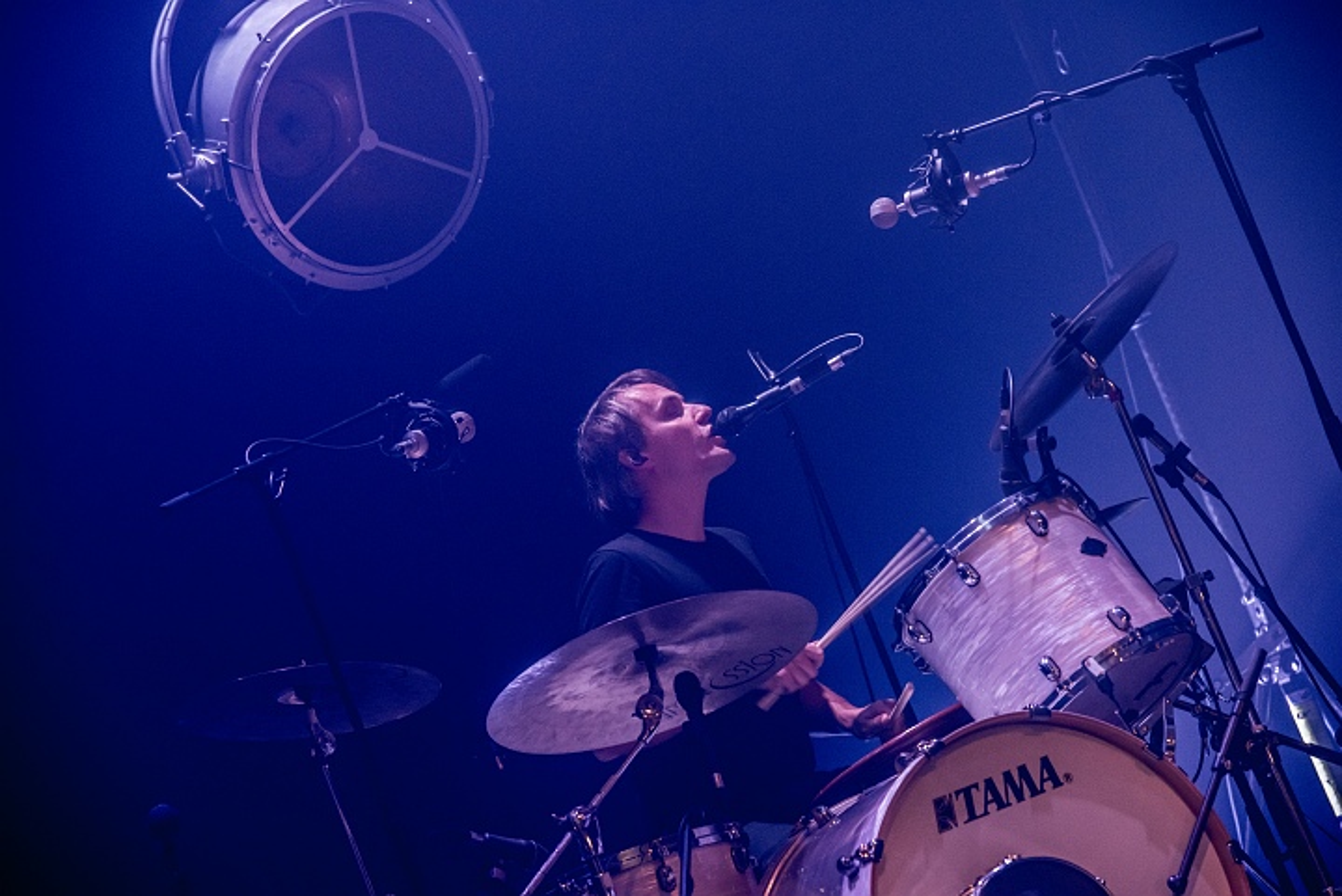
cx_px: 671
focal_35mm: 145
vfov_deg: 9.5
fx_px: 5408
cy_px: 448
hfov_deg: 14.1
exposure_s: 1/80
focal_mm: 145
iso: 4000
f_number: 5.6
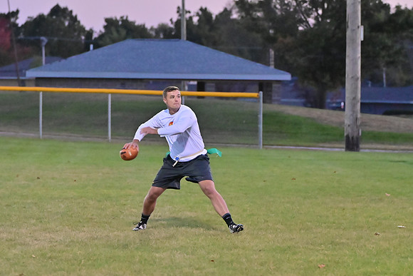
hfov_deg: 11.0
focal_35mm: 187
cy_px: 138
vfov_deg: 7.3
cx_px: 206
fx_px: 2146
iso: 6400
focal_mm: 125
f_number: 4
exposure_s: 1/500
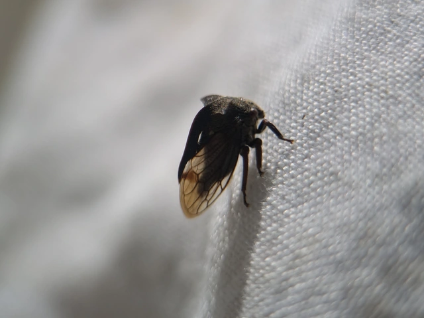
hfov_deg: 67.3
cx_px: 212
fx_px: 318
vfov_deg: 53.0
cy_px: 159
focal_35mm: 26
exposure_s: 1/5000
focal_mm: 5.4
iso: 50
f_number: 1.8
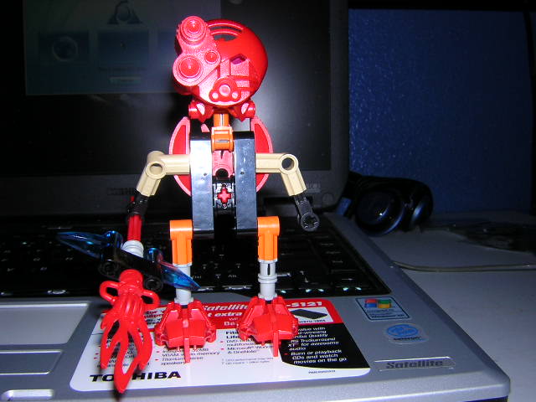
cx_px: 268
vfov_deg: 39.7
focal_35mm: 36
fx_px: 557
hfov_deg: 51.4
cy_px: 201
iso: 100
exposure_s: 1/60.1
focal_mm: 4.7
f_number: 5.2
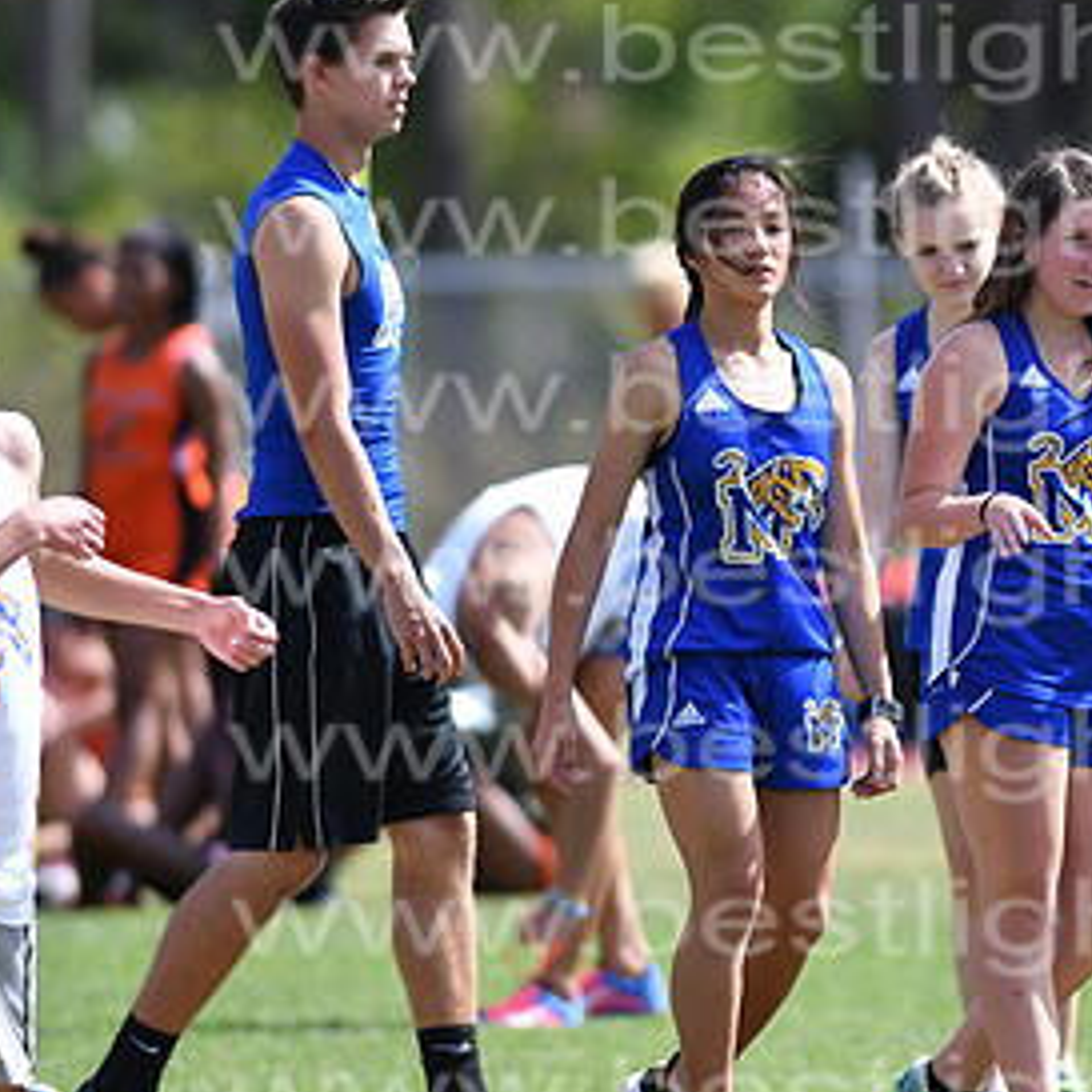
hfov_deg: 2.2
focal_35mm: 813
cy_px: 490
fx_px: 29016
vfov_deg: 2.2
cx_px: 1136
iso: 100
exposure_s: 1/1000
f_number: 3.2
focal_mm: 300
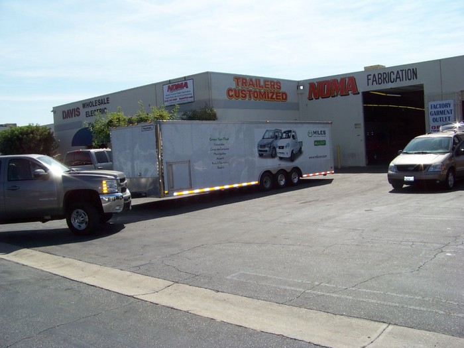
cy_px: 174
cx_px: 232
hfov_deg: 51.4
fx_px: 483
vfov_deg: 39.7
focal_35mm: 36
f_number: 4
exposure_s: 1/640
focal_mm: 5.85
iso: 72
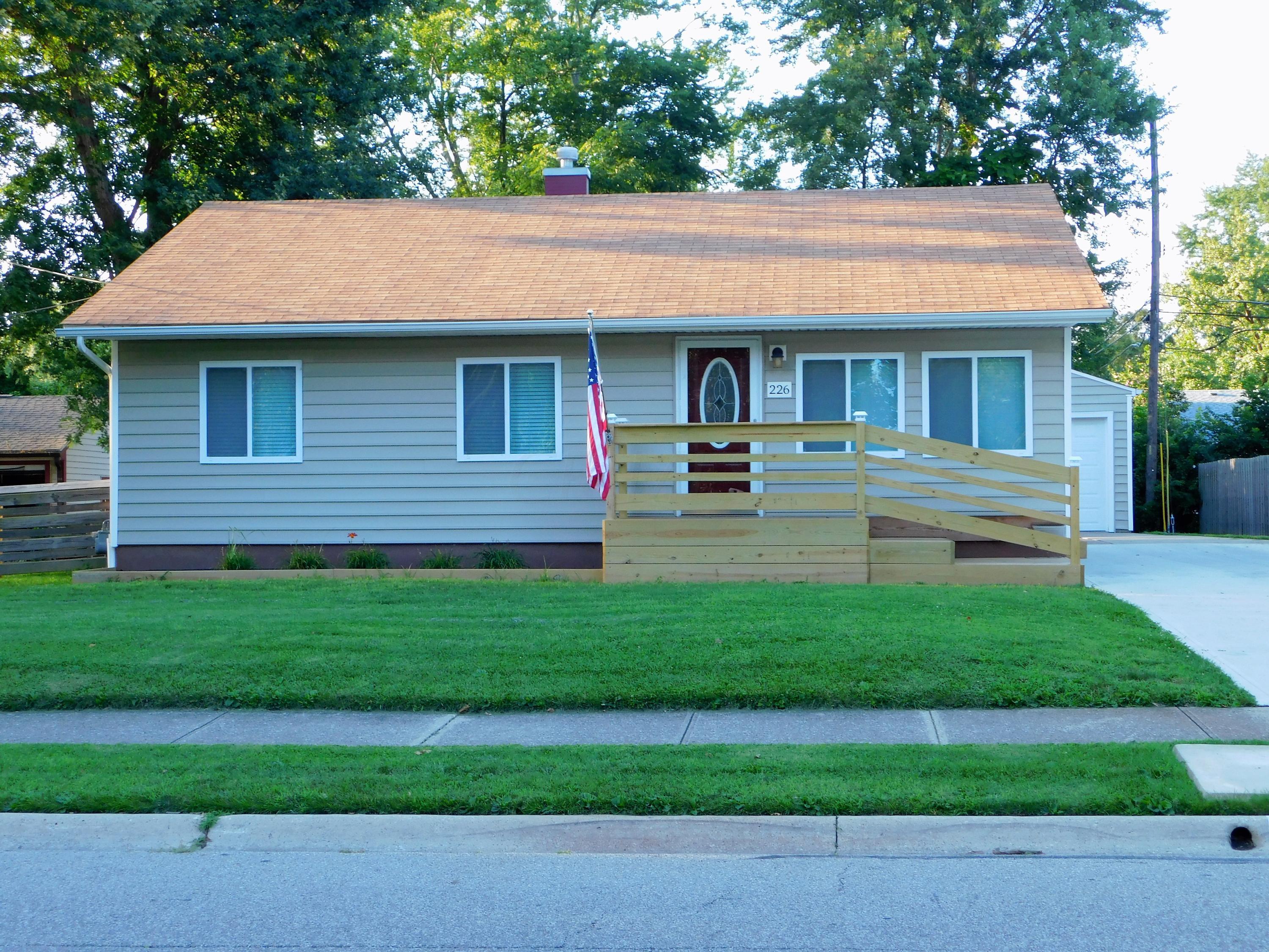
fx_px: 1870
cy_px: 476
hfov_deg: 37.5
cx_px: 634
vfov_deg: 28.6
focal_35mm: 51
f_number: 3.8
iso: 125
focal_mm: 9
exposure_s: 1/60
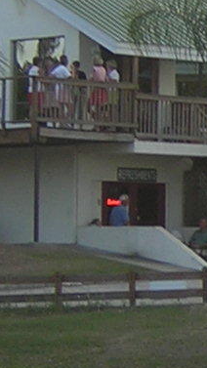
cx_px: 436
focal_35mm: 236
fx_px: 2303
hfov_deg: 5.0
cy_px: 162
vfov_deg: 9.1
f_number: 3.1
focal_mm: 6.6
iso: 100
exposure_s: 1/211
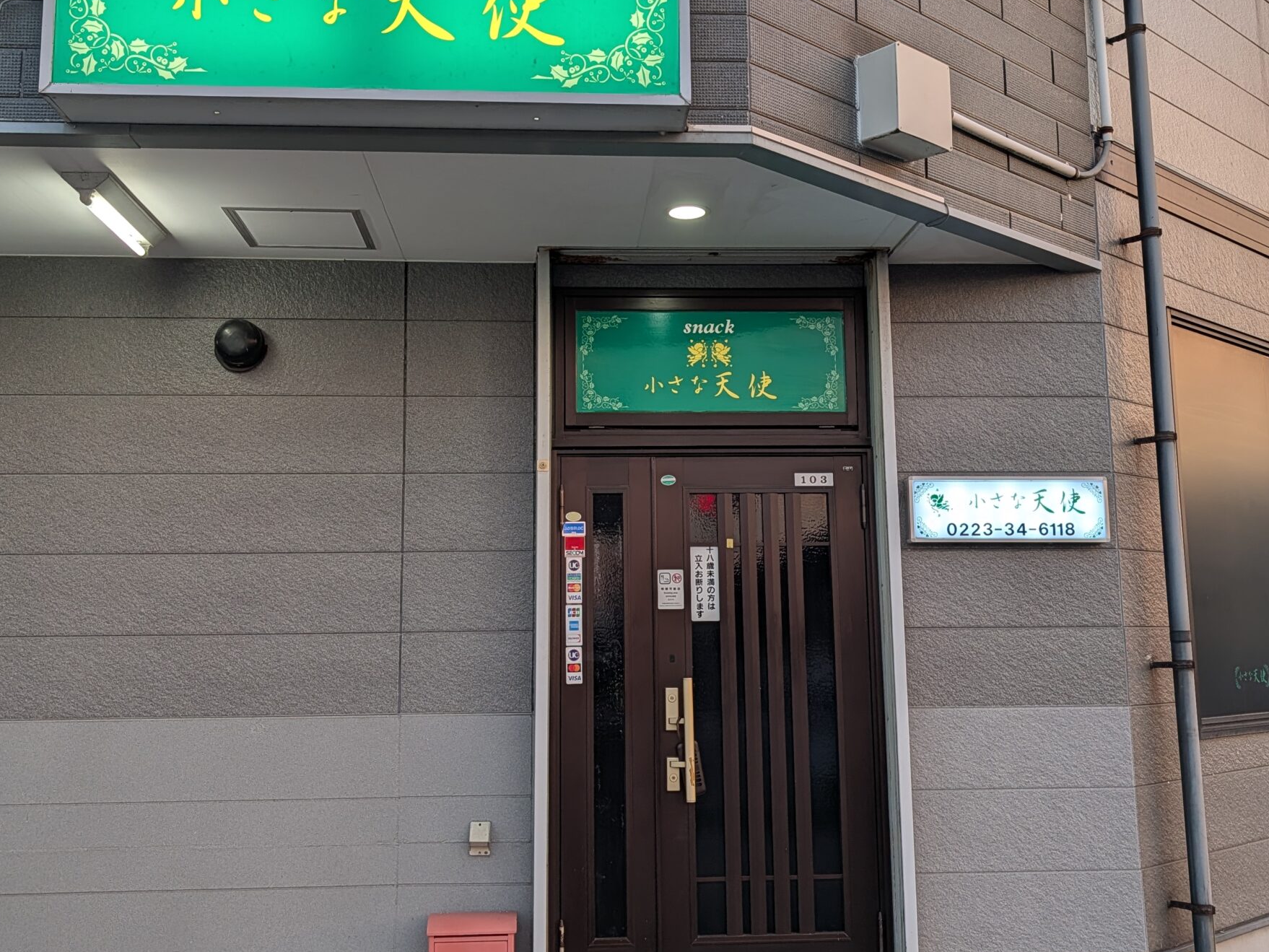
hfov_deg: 52.6
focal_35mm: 35
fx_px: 1283
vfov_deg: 40.7
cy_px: 431
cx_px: 635
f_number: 1.68
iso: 47
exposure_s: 1/100
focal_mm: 6.9
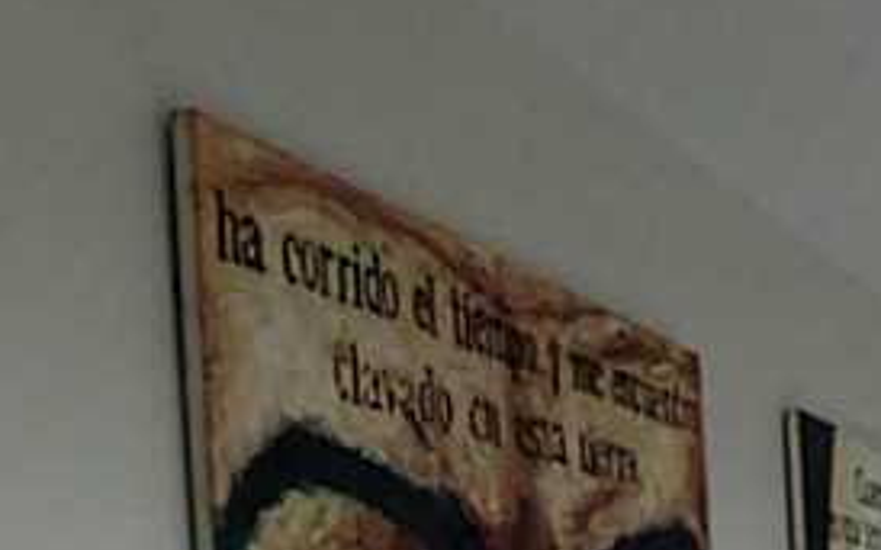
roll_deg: +1.6
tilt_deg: -4.5
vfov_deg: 11.9
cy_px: 949
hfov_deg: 18.4
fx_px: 2448
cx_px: 1257
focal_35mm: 102
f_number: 2.4
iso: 50
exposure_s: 1/283
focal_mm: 4.12
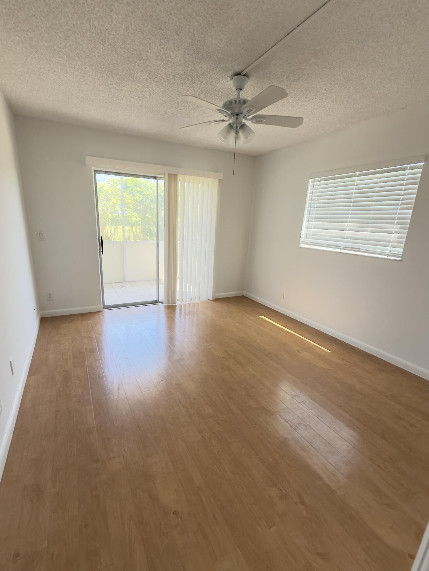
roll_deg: -1.7
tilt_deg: -14.5
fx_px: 264
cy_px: 294
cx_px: 201
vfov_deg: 94.5
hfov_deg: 78.0
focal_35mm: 16
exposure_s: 1/121
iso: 200
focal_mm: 2.22
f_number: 2.2
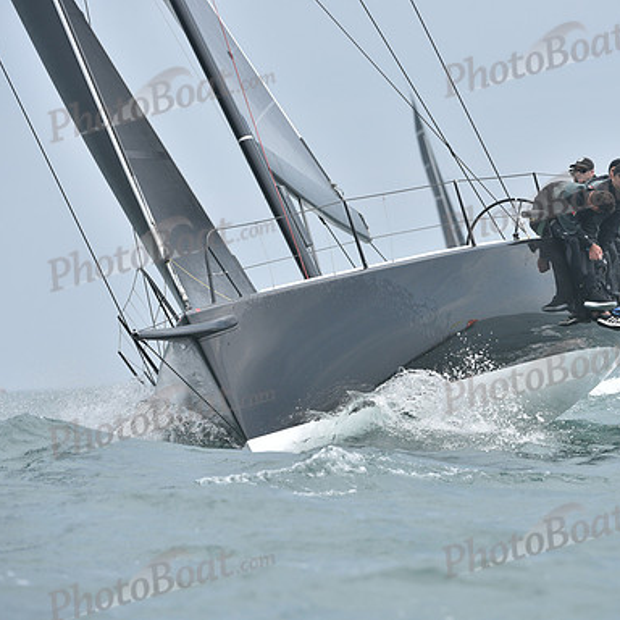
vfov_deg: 4.7
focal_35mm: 372
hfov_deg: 4.7
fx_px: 7538
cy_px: 311
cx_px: 360
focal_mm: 290
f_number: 6.3
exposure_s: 1/1000
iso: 320
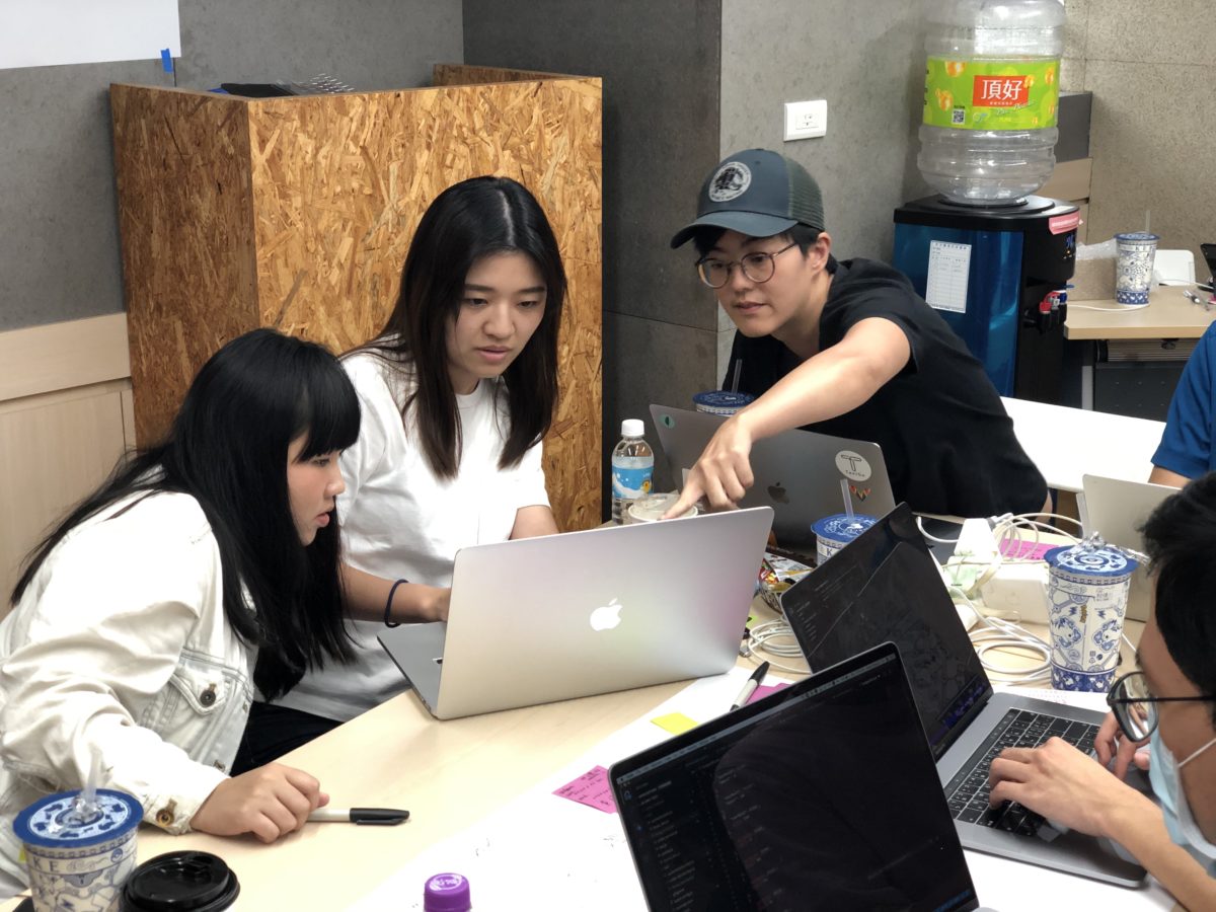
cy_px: 456
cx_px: 608
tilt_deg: -15.2
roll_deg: +0.3
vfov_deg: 28.0
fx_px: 1827
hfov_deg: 36.8
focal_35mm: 52
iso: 100
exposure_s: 1/30
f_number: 2.4
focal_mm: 6
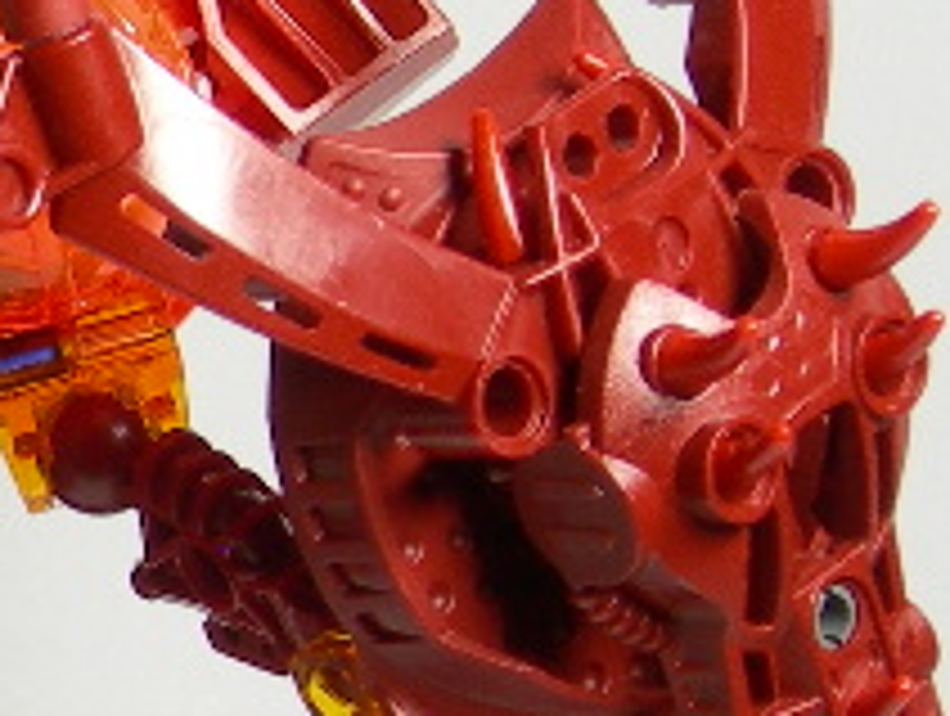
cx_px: -720
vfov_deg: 6.0
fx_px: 6790
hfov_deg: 7.8
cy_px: 567
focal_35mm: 247
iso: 50
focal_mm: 10.6
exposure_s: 1/23
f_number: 3.2
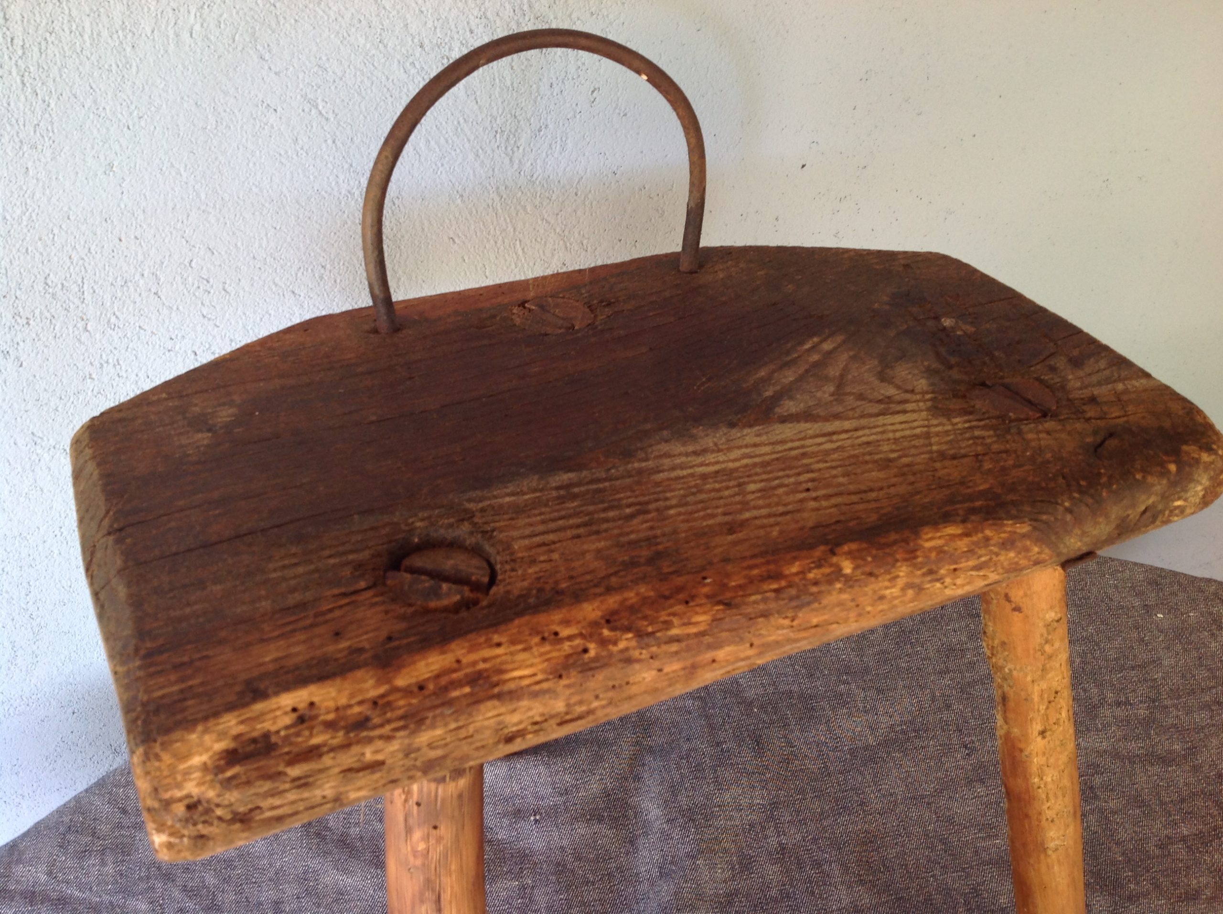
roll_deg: -5.4
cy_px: 457
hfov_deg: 52.7
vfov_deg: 40.6
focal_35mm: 35
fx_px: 1235
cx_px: 612
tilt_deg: -39.7
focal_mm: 4.28
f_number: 2.4
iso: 50
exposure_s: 1/24
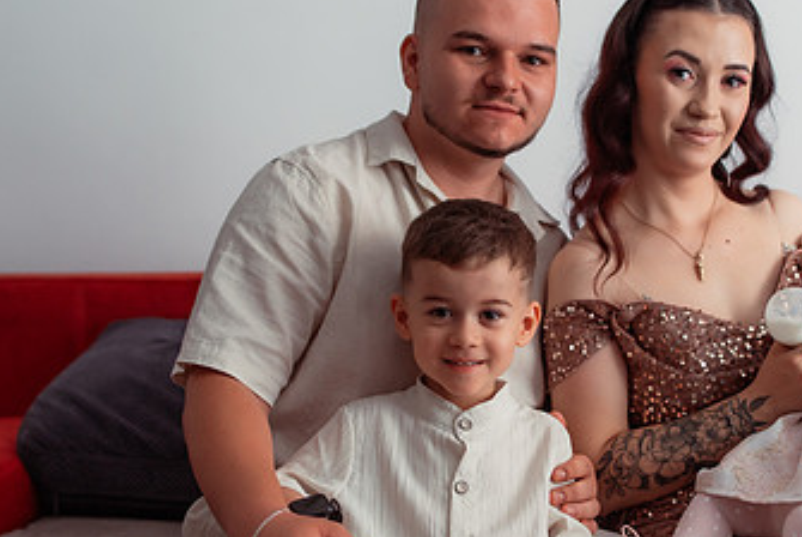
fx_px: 1472
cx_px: 496
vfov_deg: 20.6
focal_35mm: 66
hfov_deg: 30.4
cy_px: 319
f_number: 2.5
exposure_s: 1/200
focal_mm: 35
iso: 800
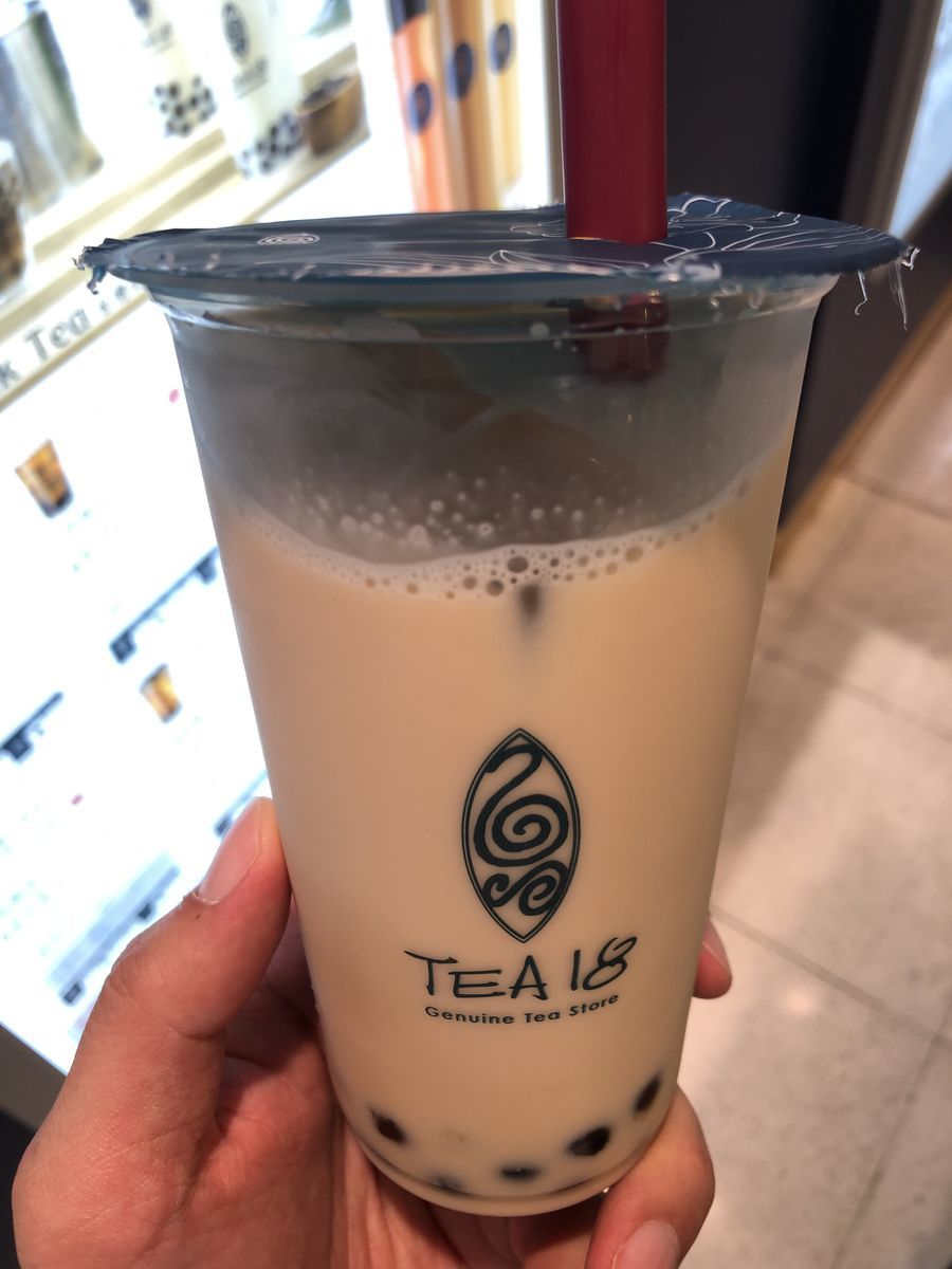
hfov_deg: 49.7
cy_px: 634
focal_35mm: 28
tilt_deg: -51.2
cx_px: 476
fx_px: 1027
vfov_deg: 63.4
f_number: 1.8
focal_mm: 3.99
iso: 32
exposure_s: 1/100
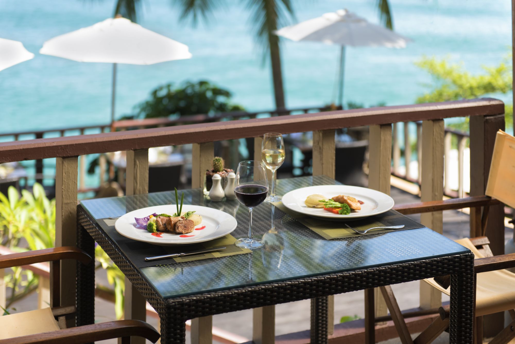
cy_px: 172
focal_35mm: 70
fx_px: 1002
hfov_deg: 28.8
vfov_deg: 19.5
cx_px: 258
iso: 320
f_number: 2.8
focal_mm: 70
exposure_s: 1/1600
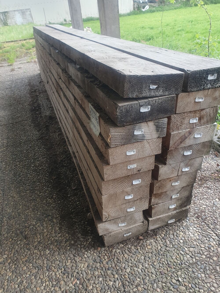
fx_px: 220
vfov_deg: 67.3
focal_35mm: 26
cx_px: 110
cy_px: 146
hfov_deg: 53.1
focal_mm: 4.32
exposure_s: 1/100
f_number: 2.4
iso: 64
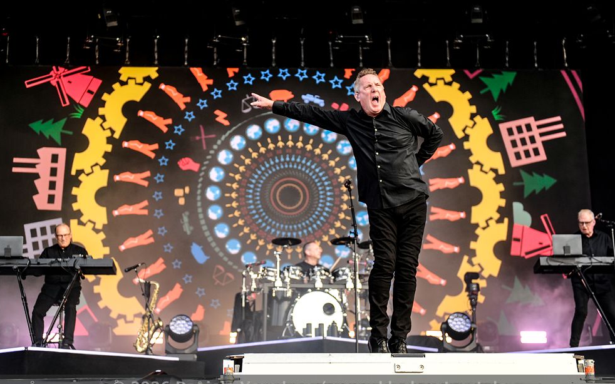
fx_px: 905
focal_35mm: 54
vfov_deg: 24.0
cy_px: 198
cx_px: 309
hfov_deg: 37.5
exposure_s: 1/400
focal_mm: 52
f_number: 2.8
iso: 200
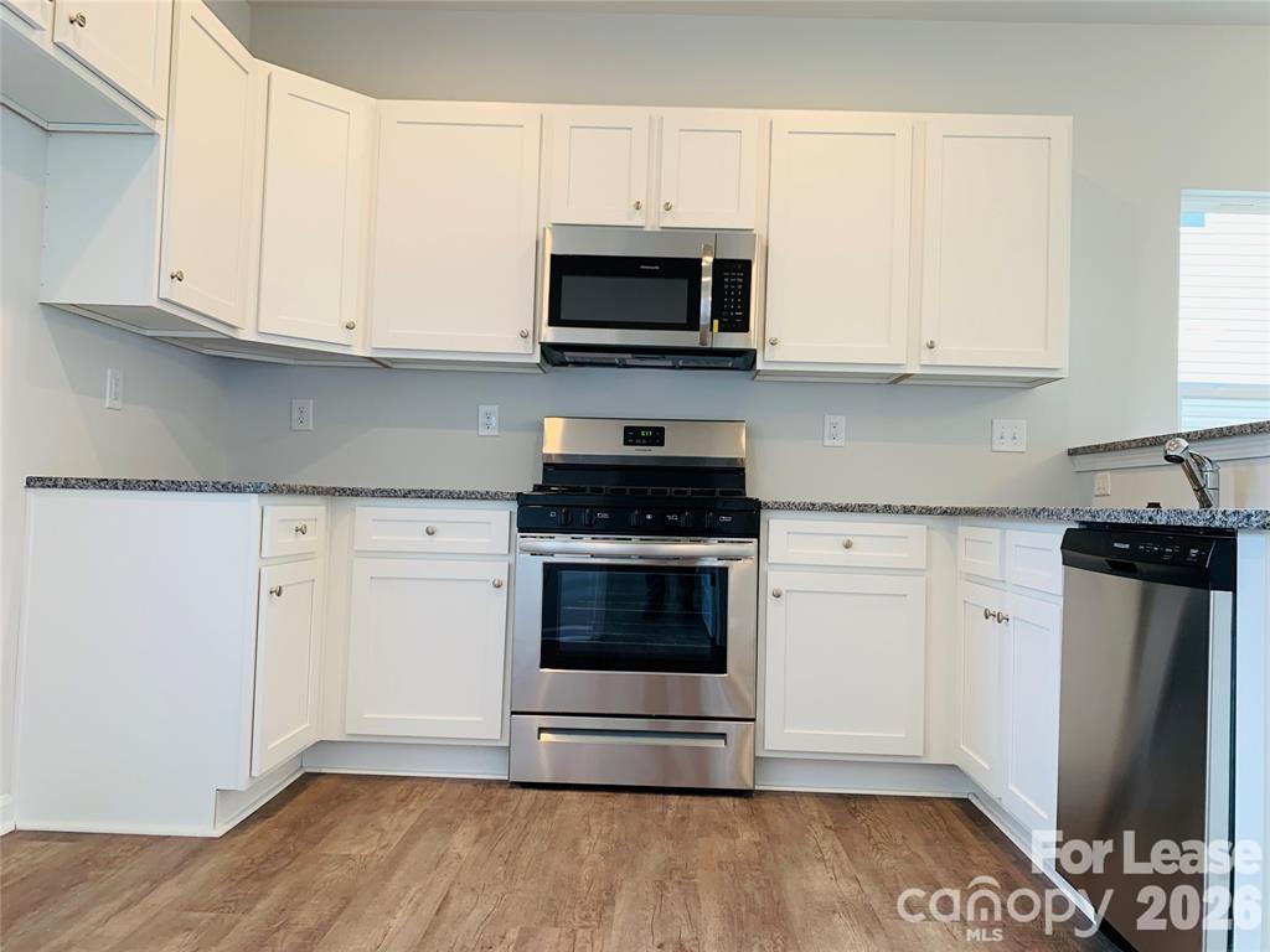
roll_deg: -2.1
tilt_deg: +1.3
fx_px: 954
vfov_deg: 53.1
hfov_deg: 67.3
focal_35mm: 26
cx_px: 635
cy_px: 476
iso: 64
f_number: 1.8
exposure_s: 1/60
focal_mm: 4.25
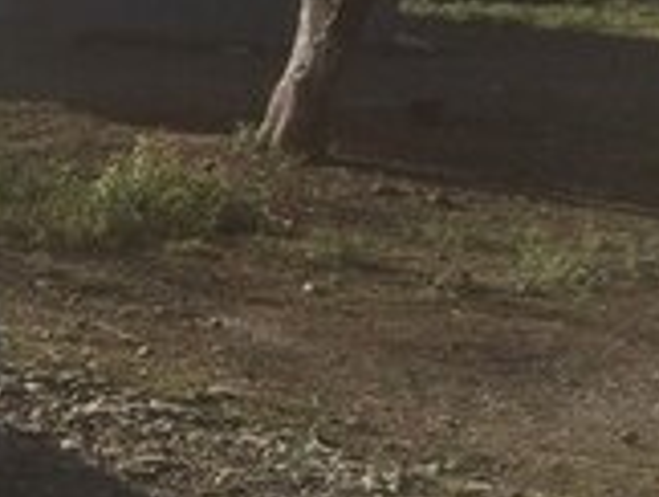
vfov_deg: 12.6
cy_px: 316
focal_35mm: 118
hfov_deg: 14.5
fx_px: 2250
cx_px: -557
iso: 32
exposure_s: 1/2053
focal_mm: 4.15
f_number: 2.2
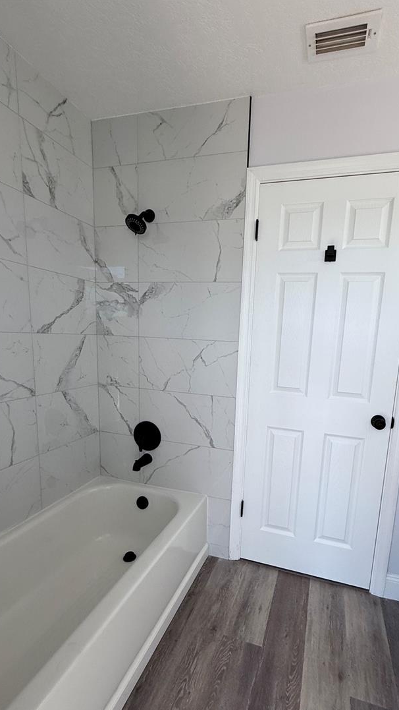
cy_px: 393
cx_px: 235
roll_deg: -2.5
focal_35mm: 17
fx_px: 320
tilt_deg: -9.4
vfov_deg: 95.6
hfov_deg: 63.5
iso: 50
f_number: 2.2
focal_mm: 2.22
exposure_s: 1/120
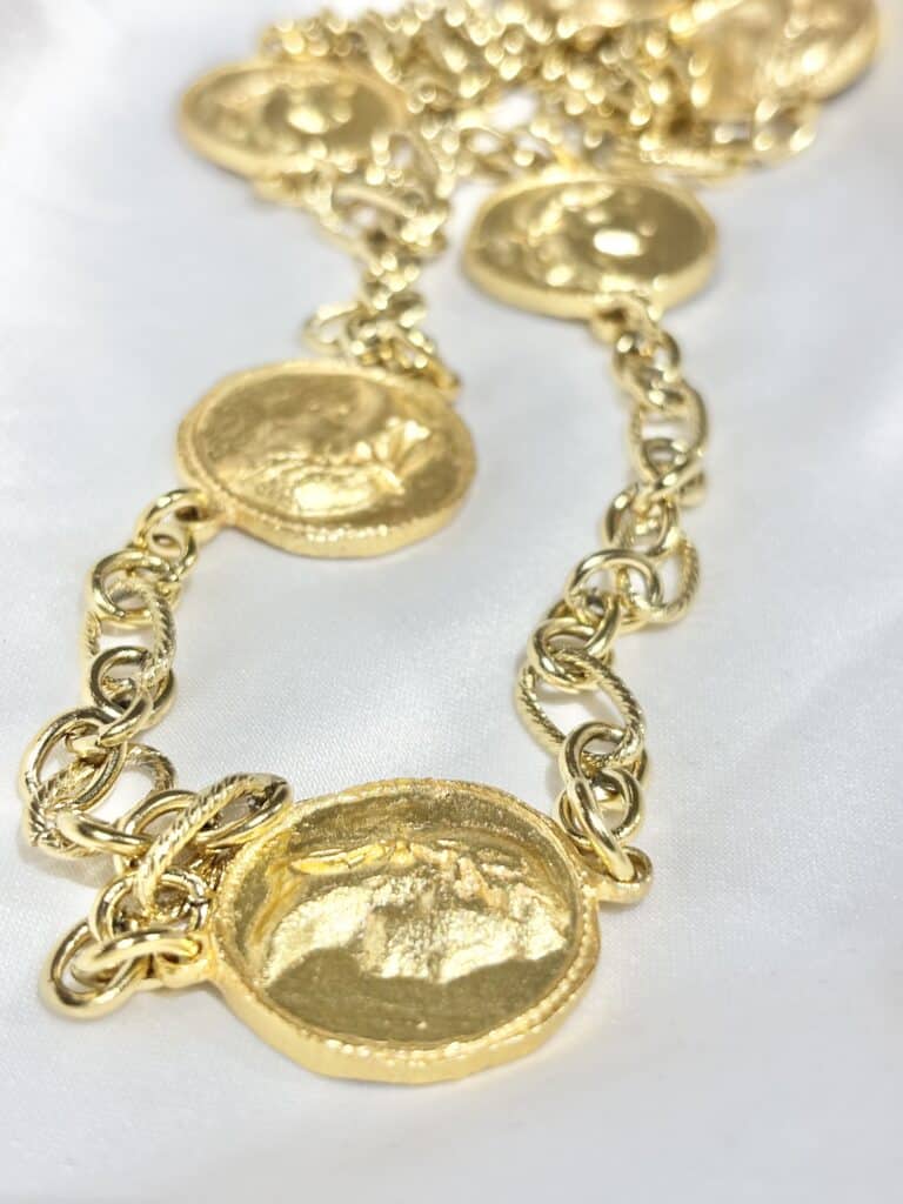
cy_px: 602
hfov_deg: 28.0
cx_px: 452
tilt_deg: -30.9
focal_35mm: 52
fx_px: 1809
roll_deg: +6.4
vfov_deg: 36.8
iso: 32
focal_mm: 5.96
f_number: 1.6
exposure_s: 1/242
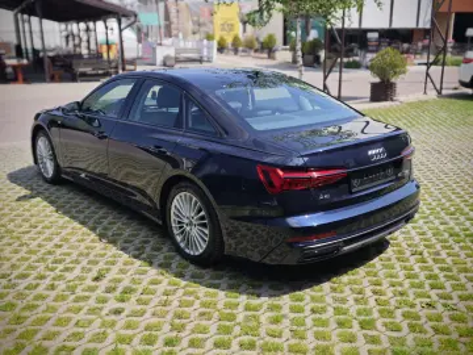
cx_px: 236
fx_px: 478
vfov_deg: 40.7
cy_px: 178
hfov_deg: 52.6
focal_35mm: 35
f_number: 1.4
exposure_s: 1/2529
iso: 50
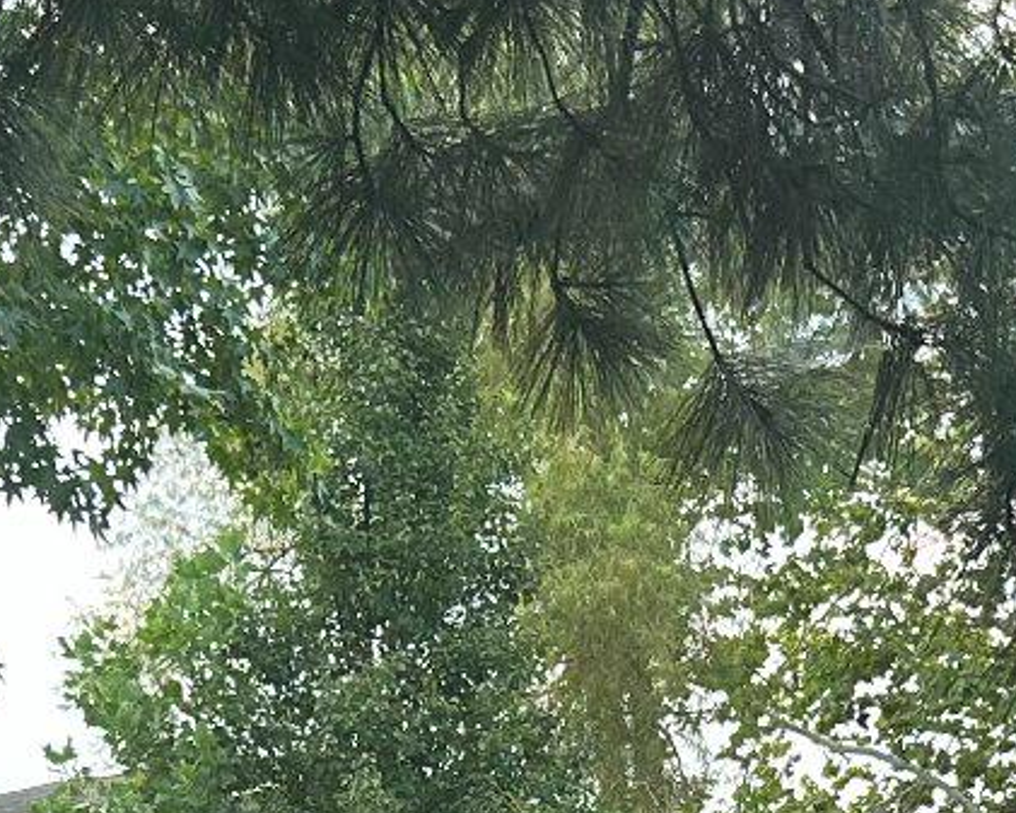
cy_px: 1761
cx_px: 471
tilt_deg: -8.3
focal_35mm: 114
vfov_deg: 11.7
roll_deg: +0.5
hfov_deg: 16.9
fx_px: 3429
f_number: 1.78
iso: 125
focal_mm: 6.86
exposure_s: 1/121
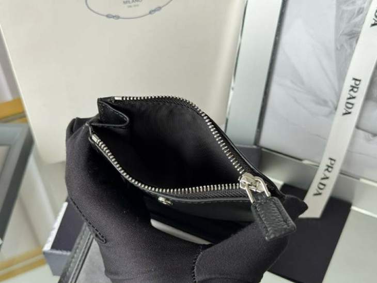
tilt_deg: -46.8
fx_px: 523
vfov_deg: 30.2
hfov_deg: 39.7
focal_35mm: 48
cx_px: 188
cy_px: 142
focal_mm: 6.76
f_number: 1.78
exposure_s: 1/116
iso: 100
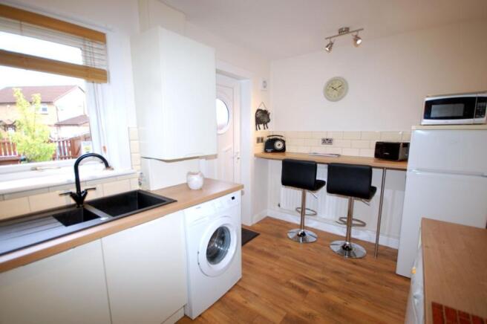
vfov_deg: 77.2
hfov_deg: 100.4
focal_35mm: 15
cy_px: 162
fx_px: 203
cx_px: 244
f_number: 4
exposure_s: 1/60
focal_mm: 10
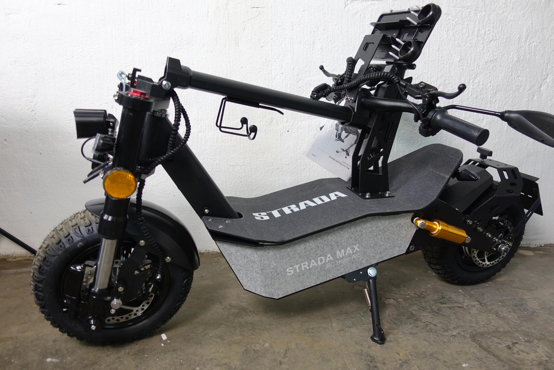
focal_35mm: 24
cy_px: 185
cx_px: 277
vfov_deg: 53.1
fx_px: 369
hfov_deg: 73.7
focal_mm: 8.8
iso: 125
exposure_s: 1/30
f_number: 2
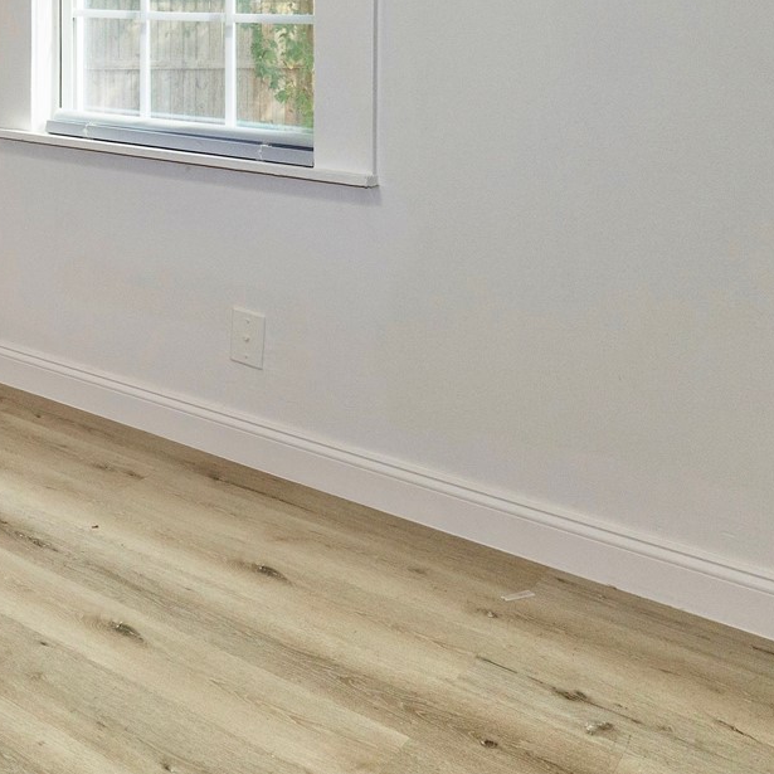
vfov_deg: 35.0
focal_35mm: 45
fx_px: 1138
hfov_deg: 31.0
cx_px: -180
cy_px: 53
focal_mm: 10
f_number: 4
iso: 320
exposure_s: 1/160
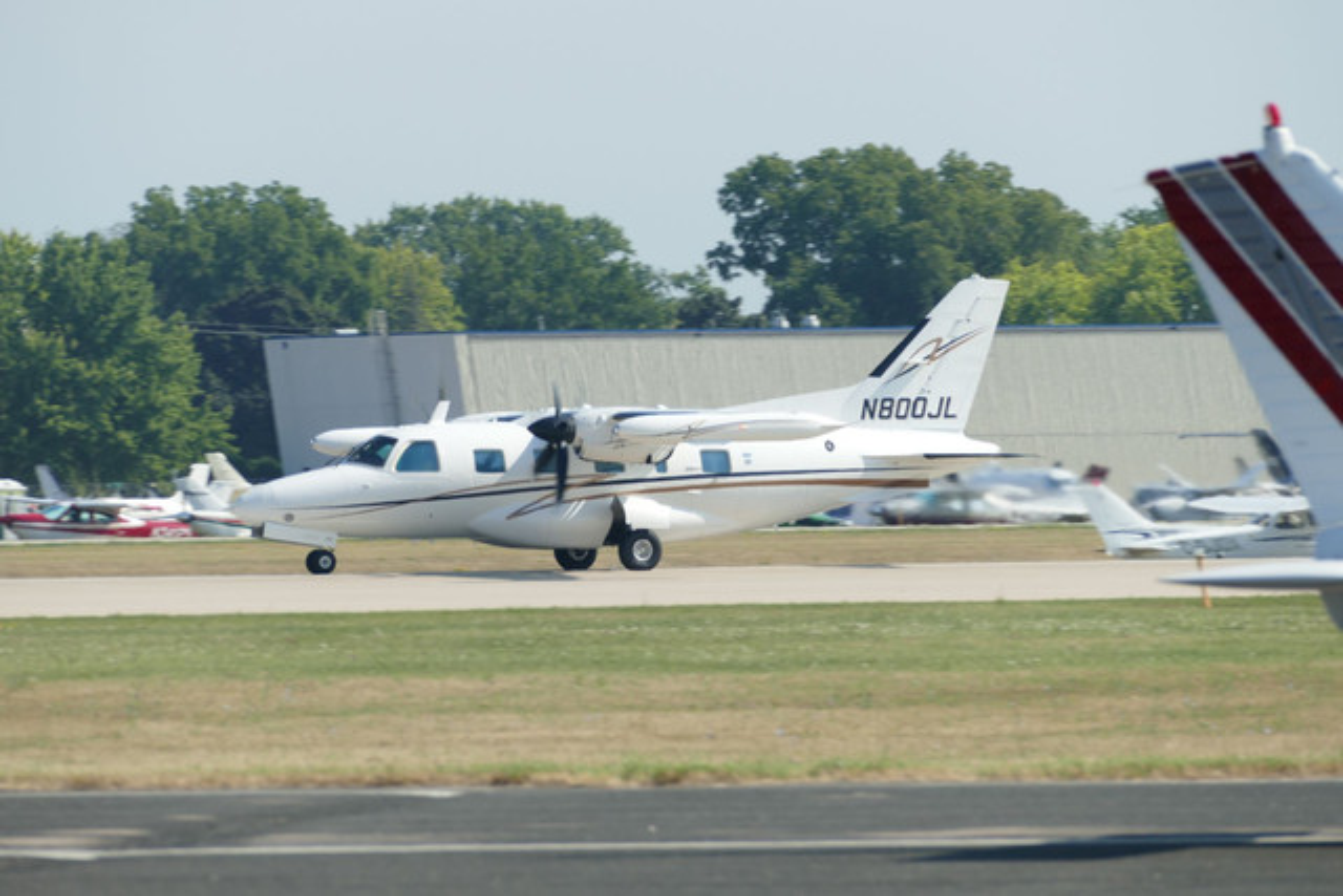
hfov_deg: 5.2
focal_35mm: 394
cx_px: 672
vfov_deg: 3.5
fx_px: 14701
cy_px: 448
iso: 125
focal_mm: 143.76
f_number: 5.6
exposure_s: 1/640
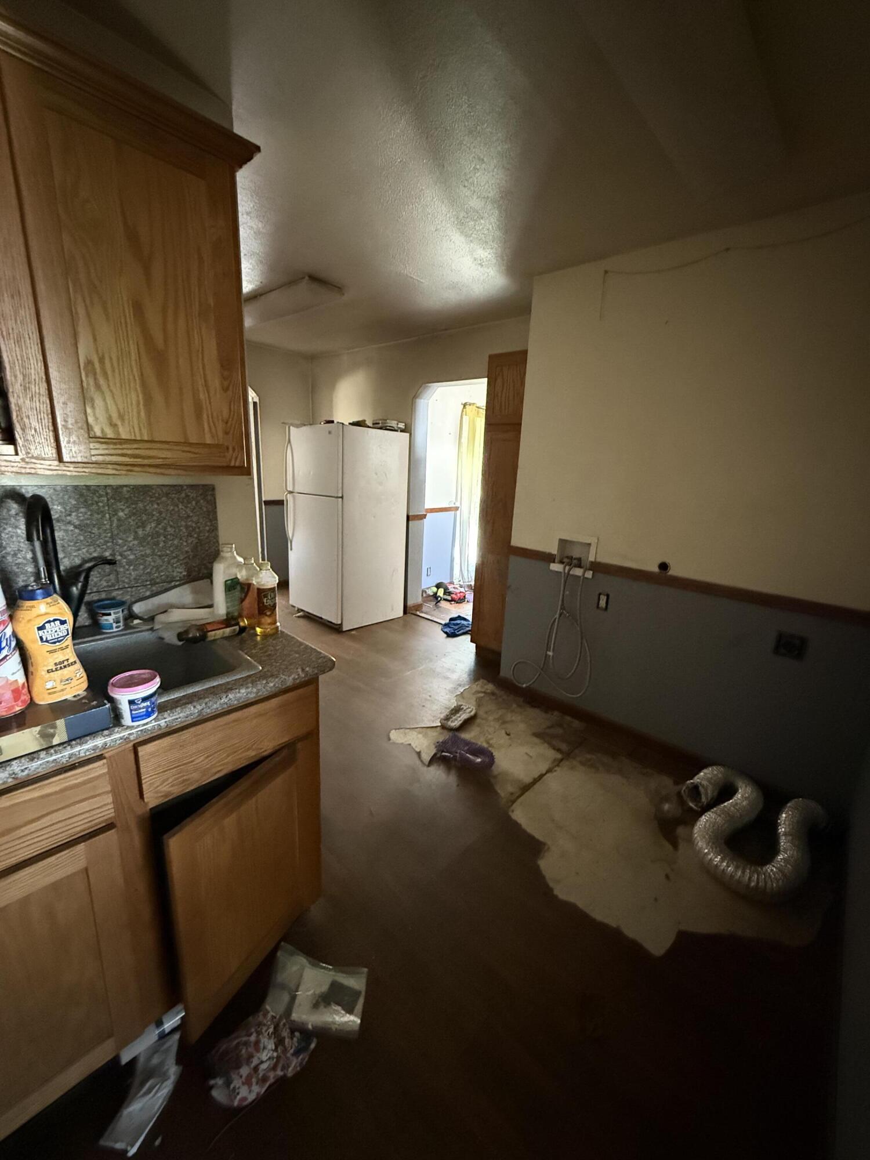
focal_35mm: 14
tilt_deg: -13.6
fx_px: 469
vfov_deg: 102.1
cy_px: 580
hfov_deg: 85.7
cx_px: 435
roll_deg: -2.9
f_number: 2.2
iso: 1600
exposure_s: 1/46
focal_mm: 2.22
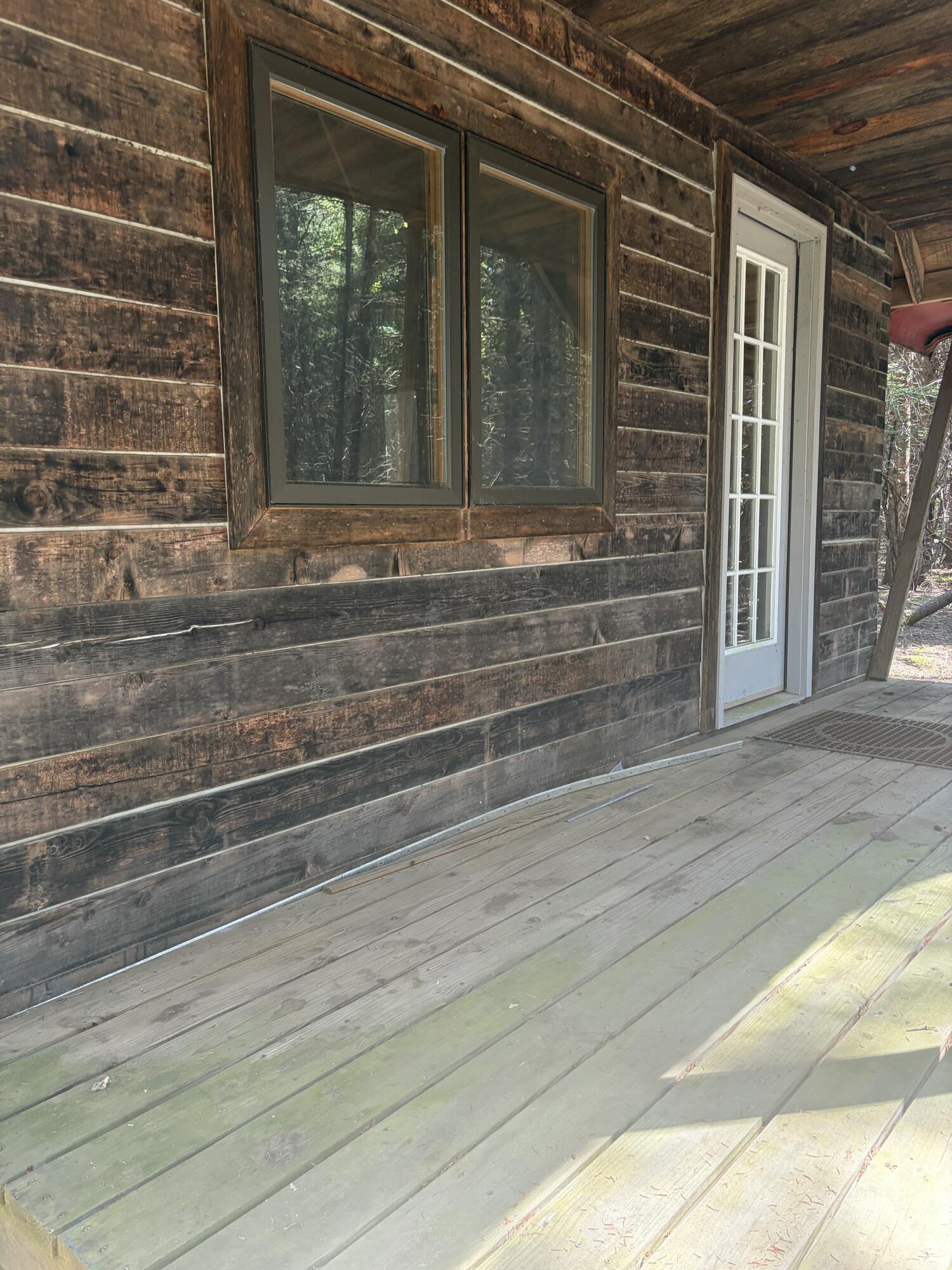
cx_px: 476
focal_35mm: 26
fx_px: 953
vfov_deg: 67.3
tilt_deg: -8.2
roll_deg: +0.3
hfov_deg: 53.1
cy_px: 635
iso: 125
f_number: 1.6
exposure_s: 1/110
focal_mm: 5.96
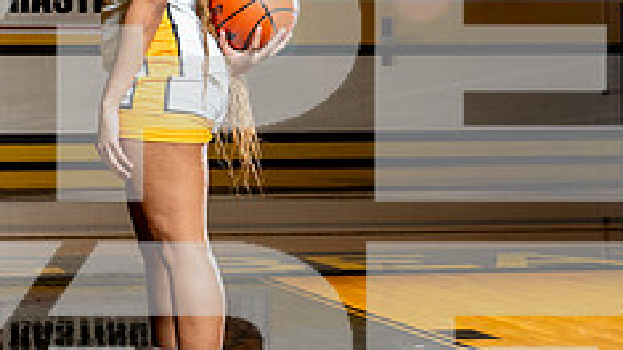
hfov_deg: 21.8
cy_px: 105
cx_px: -51
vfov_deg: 13.0
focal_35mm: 93
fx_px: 1536
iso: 800
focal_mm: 32
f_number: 8
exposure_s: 1/250
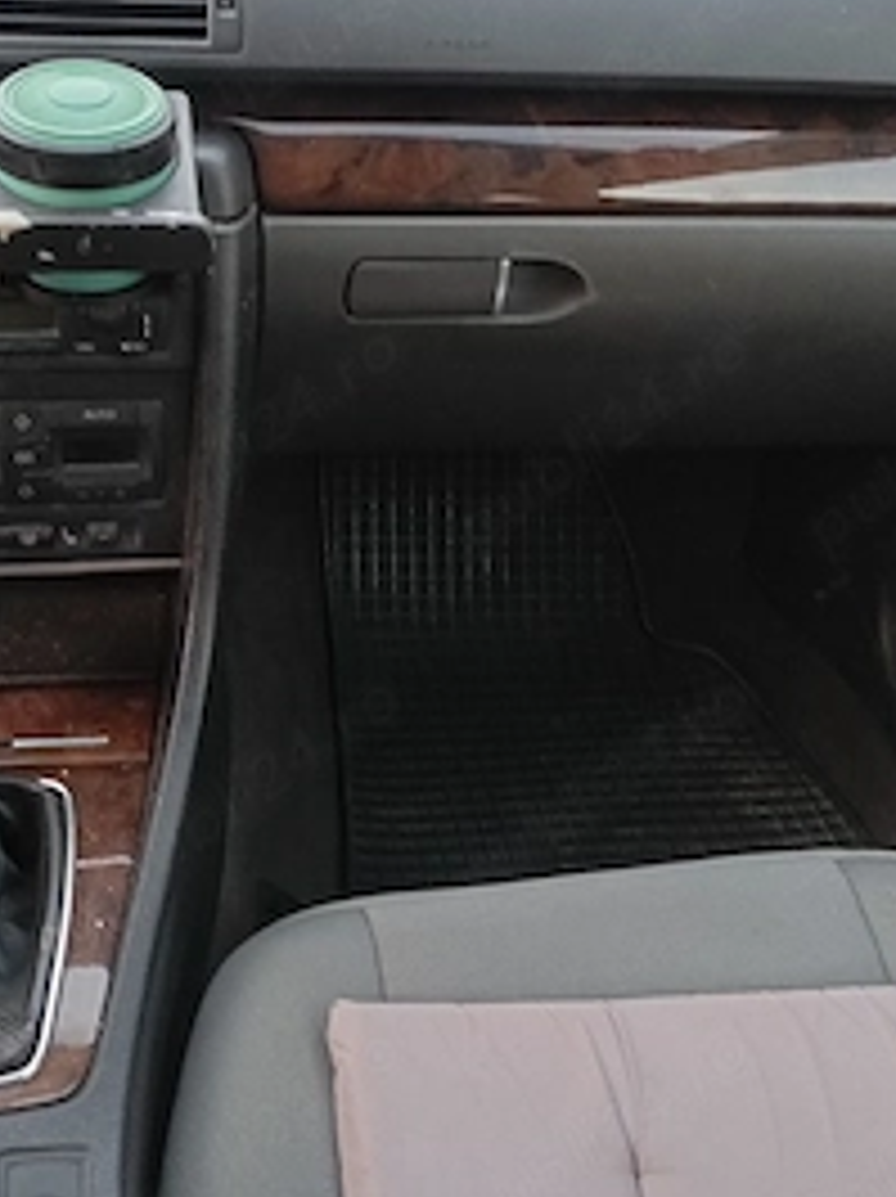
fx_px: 1452
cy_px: 490
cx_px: 342
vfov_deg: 44.6
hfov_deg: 34.1
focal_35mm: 42
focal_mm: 4.22
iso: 367
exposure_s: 1/50
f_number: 1.8
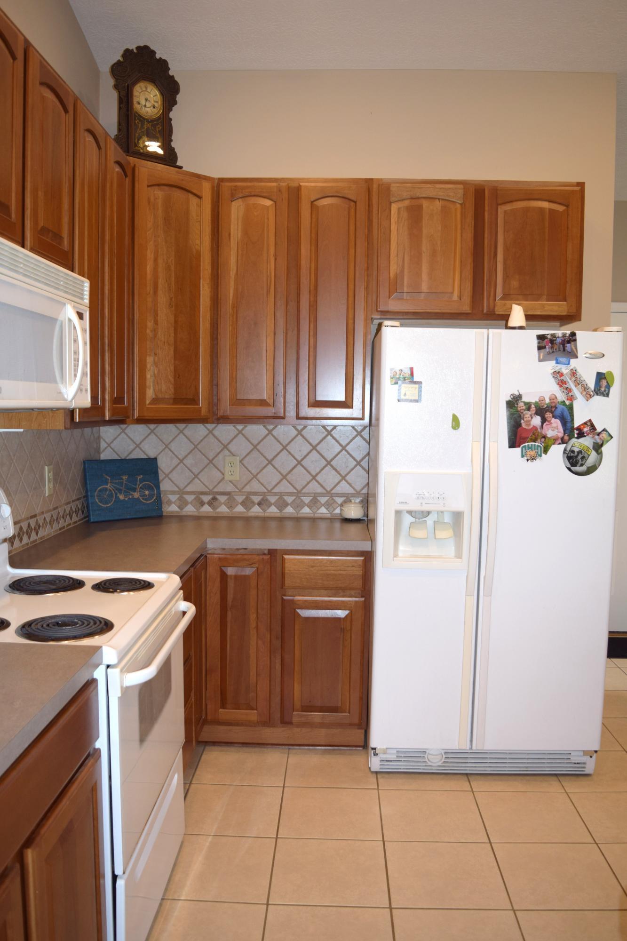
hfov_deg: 43.6
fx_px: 784
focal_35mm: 30
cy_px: 470
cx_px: 314
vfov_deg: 61.9
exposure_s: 1/50
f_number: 3.5
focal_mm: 20
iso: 400
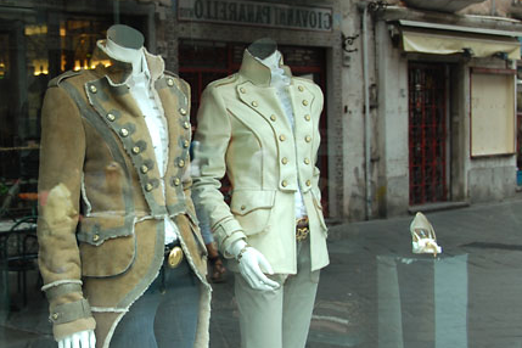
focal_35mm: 52
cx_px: 220
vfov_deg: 25.9
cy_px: 136
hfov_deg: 38.1
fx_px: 754
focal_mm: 24
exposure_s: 1/20
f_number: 3.8
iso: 100
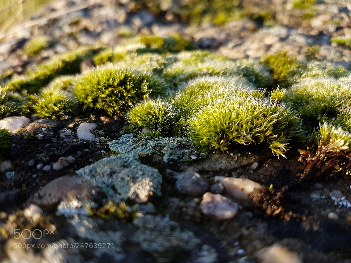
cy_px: 132
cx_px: 176
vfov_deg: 53.1
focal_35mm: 26
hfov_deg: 67.3
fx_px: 264
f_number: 1.7
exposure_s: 1/321
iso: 40
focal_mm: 4.2
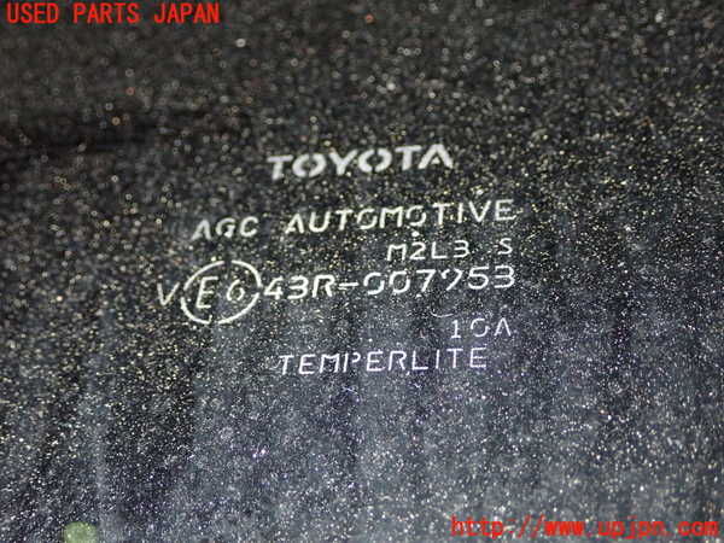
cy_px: 272
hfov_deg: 33.2
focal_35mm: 58
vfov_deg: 25.2
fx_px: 1213
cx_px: 362
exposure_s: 1/60
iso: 800
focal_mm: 10.35
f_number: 10
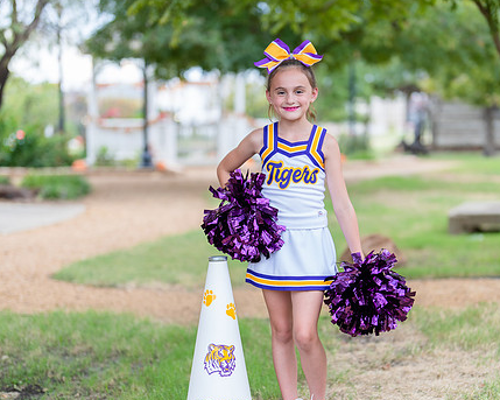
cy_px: 232
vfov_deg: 21.2
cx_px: 295
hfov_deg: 26.4
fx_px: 1065
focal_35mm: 72
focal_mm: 50
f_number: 1.2
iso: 200
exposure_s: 1/400
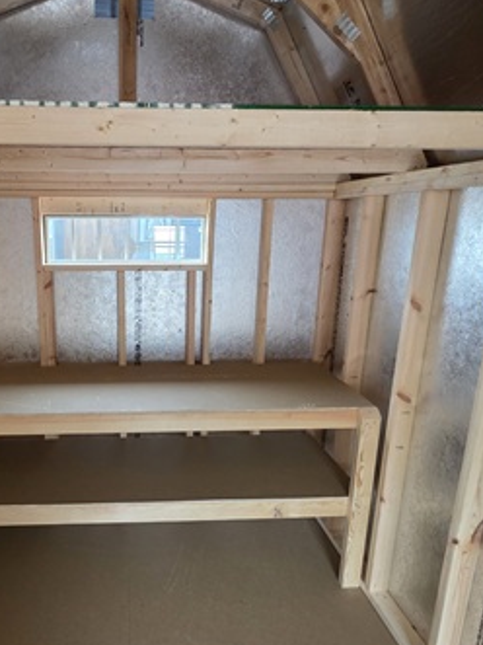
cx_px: 134
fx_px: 410
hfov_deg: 58.6
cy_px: 316
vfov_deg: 76.4
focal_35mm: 22
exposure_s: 1/100
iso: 320
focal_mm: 2.2
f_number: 1.9
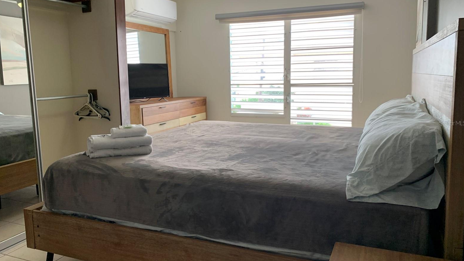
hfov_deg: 66.1
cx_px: 230
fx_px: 357
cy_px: 123
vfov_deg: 40.2
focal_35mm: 29
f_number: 1.8
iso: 100
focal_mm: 4.25
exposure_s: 1/95
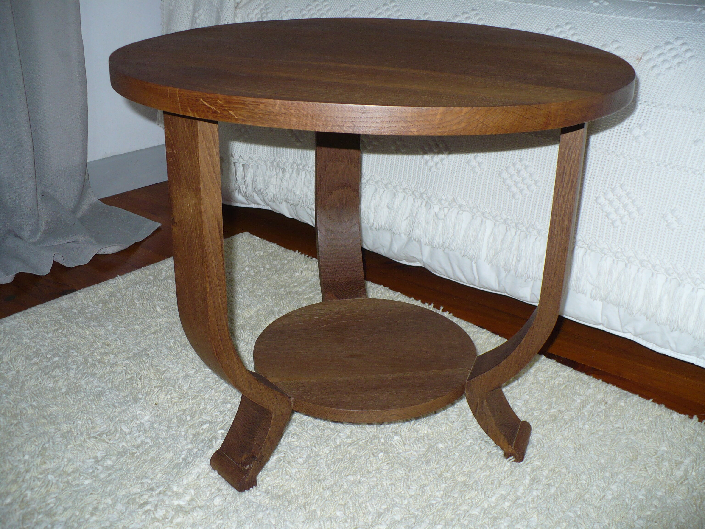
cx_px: 352
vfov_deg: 38.7
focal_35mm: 37
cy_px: 264
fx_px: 754
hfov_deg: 50.1
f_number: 2.8
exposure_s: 1/30
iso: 100
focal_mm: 6.1
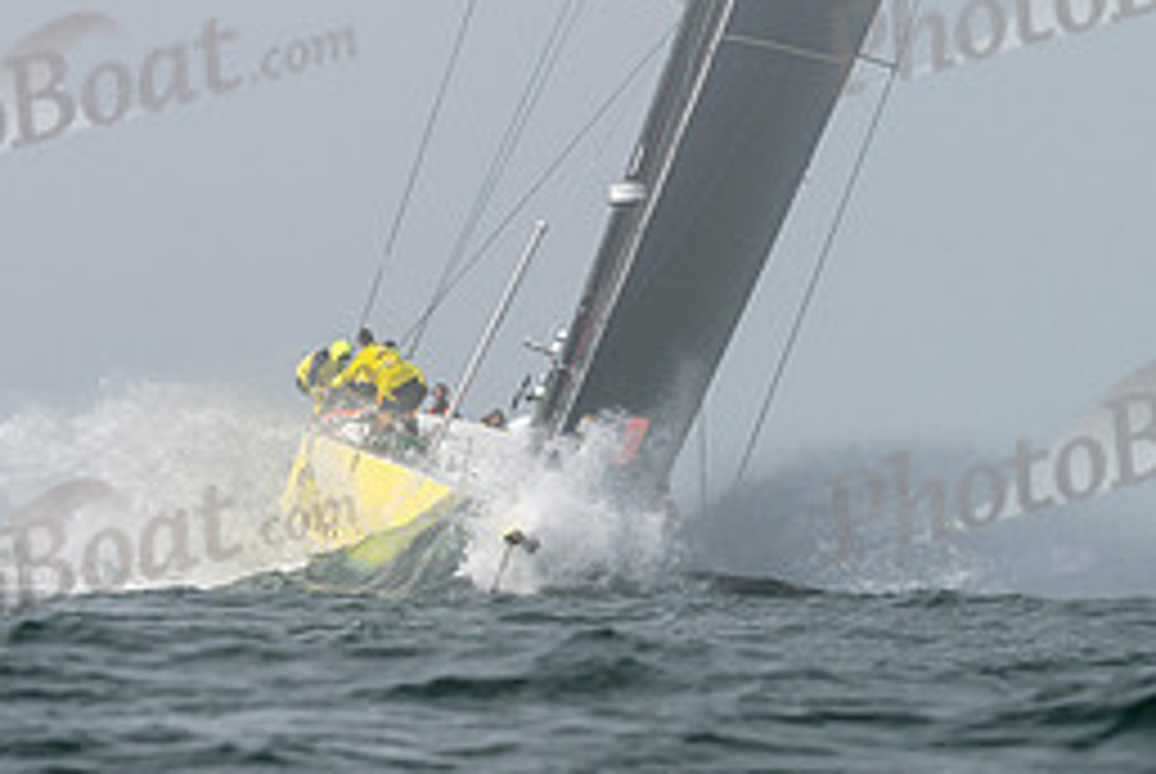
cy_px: 279
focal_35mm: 621
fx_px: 19963
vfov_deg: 2.2
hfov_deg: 3.3
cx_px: 551
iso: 280
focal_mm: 260
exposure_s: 1/1250
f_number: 8
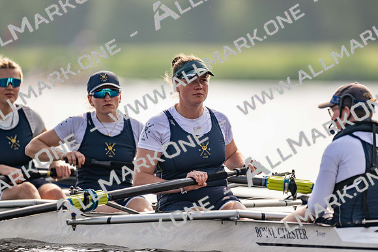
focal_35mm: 600
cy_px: 126
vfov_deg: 2.3
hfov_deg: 3.4
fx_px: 6301
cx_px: 189
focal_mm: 600
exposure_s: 1/2500
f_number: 4
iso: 220
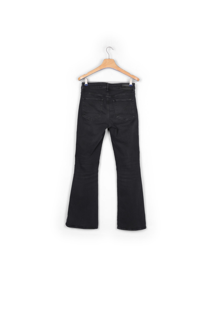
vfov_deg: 50.7
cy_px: 164
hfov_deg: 35.0
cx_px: 109
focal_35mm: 38
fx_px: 345
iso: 100
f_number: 11
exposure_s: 1/125
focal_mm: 38
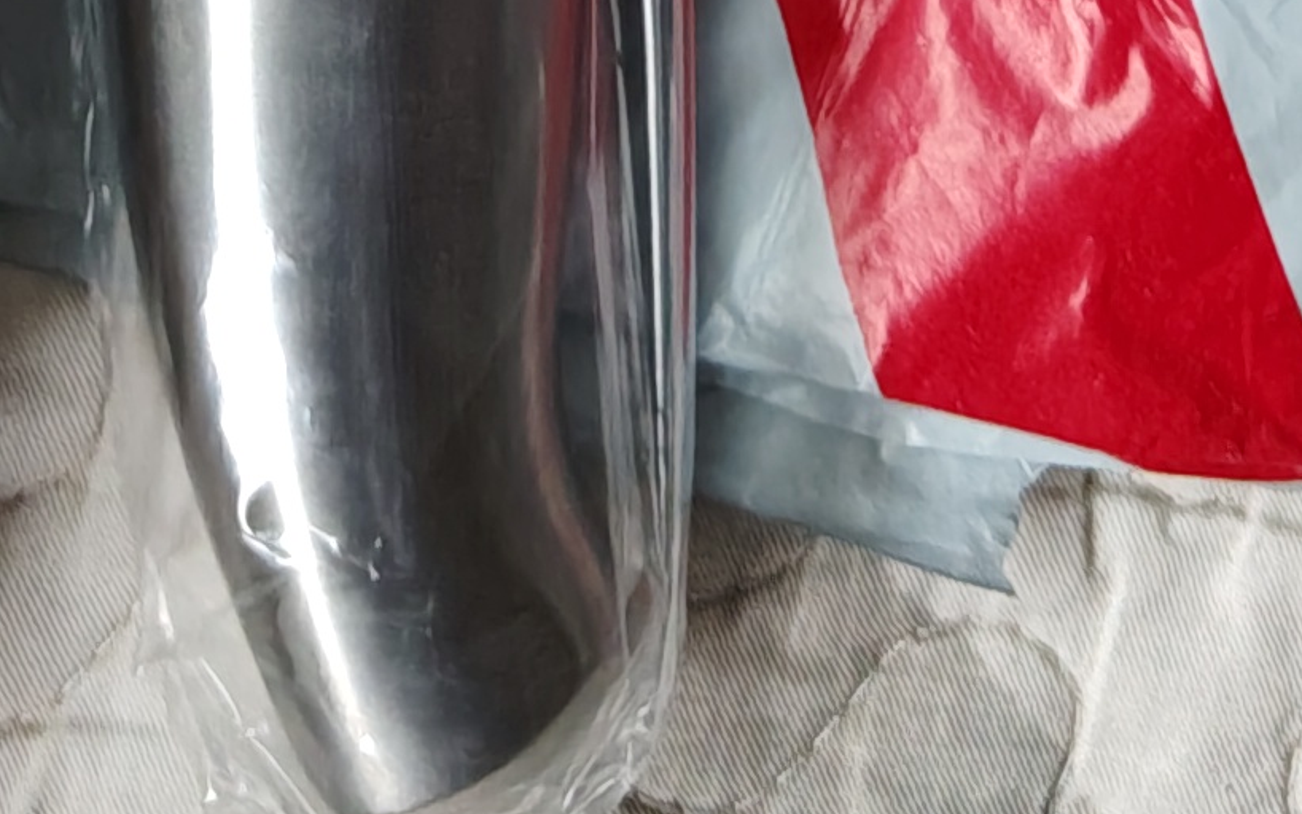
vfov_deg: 7.7
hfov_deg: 15.0
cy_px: -1972
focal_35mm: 138
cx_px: 151
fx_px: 4896
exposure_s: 1/120
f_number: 1.88
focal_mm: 4.84
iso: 521
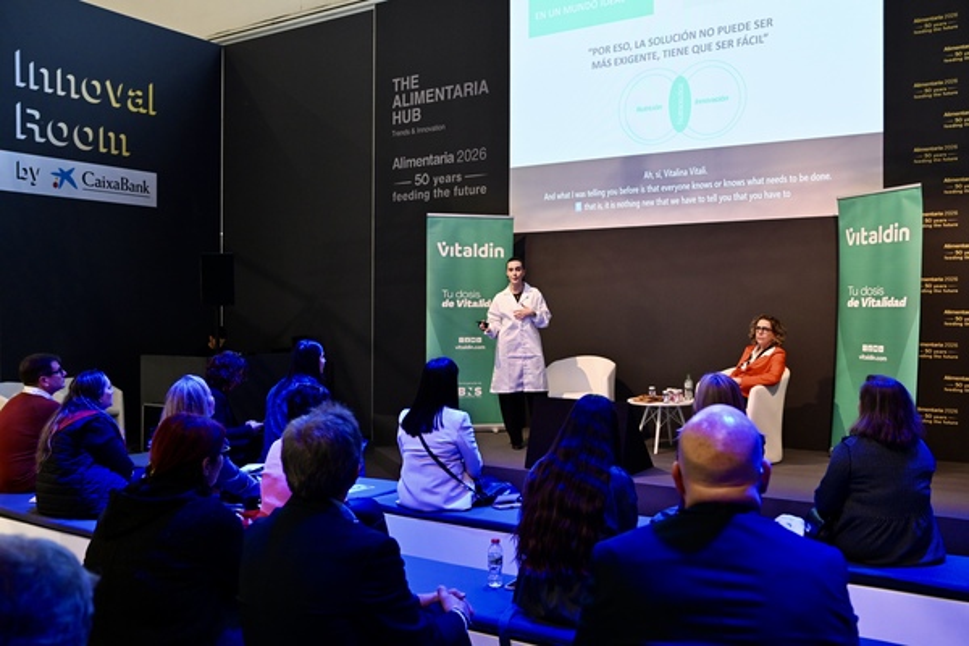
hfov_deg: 61.9
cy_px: 323
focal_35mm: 30
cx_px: 484
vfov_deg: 43.6
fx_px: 807
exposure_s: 1/125
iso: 1600
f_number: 4
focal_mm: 30
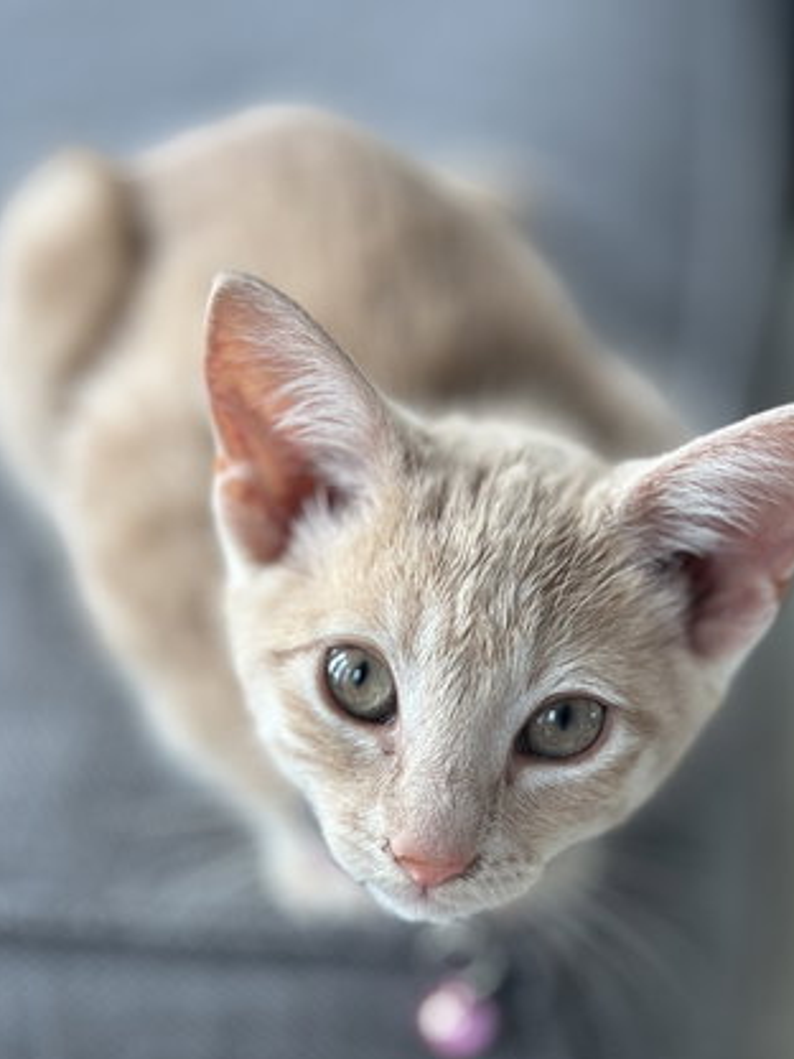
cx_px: 420
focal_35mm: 77
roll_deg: +0.4
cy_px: 826
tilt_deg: -30.9
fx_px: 2355
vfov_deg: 25.0
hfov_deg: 19.1
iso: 64
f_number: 1.78
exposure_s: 1/158
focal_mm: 6.86
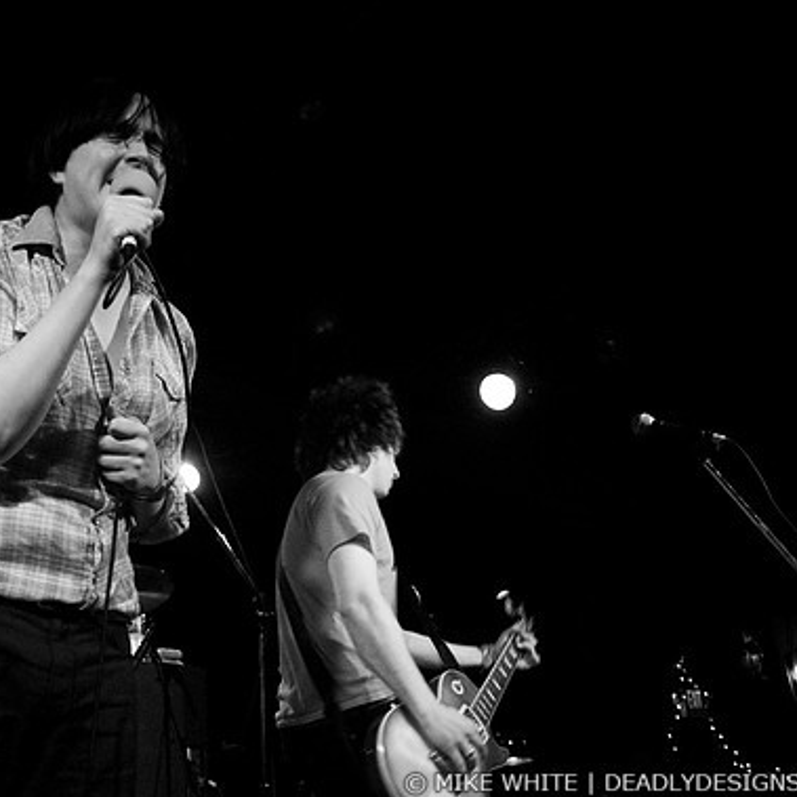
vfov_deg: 42.8
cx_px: 263
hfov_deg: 42.2
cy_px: 395
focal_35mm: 39
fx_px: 1016
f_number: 3.2
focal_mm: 20
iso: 800
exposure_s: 1/60
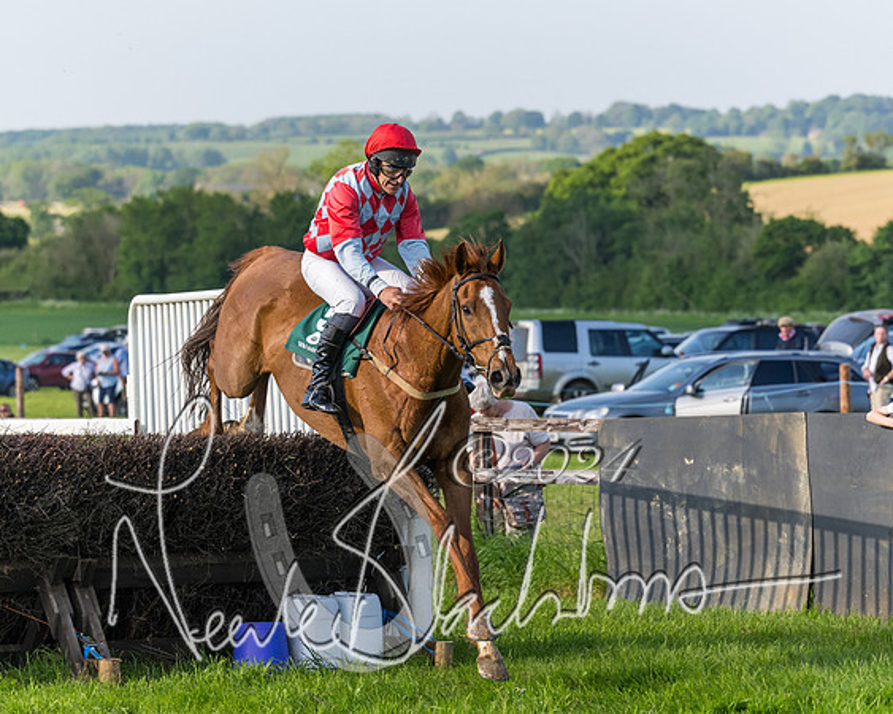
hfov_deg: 10.9
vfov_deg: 8.7
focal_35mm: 178
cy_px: 413
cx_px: 454
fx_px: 4701
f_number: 4
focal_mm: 115
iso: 800
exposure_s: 1/3200
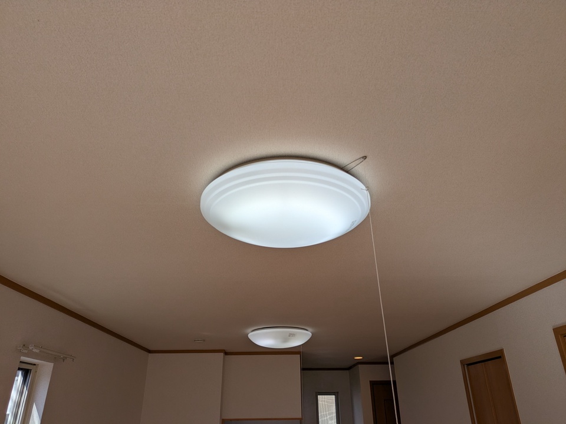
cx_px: 283
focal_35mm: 25
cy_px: 212
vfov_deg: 54.9
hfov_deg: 69.4
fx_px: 409
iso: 47
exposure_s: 1/817
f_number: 1.89
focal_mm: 5.43
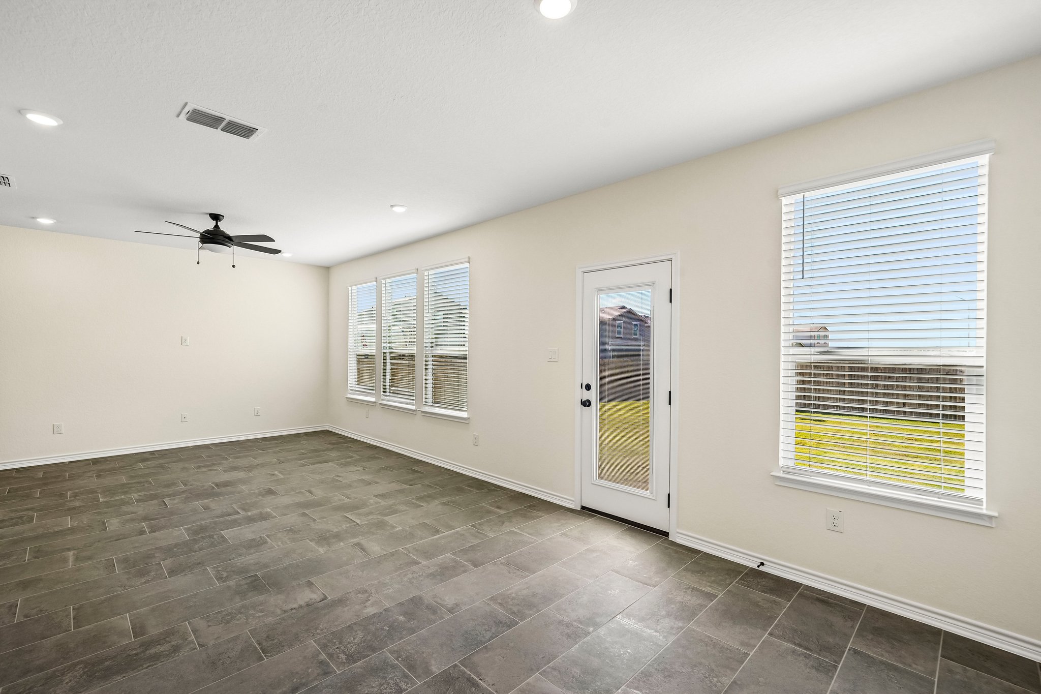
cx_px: 520
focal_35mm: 15
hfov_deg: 100.4
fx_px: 434
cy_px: 347
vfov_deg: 77.3
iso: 500
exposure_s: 1/160
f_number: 8
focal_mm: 15
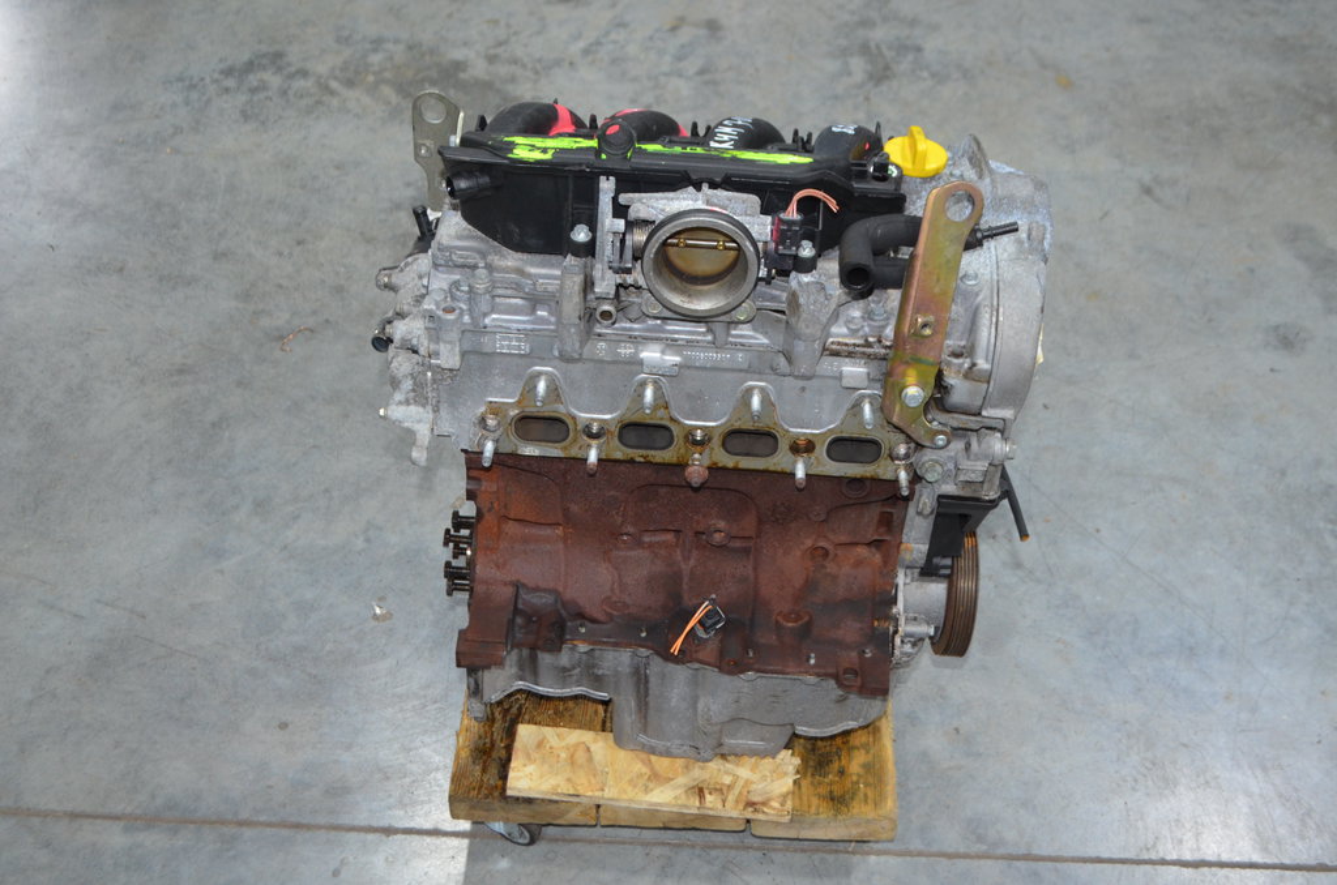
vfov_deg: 30.7
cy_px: 442
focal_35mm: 44
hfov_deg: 45.0
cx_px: 668
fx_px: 1612
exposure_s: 1/60
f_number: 4.5
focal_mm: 29
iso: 1000
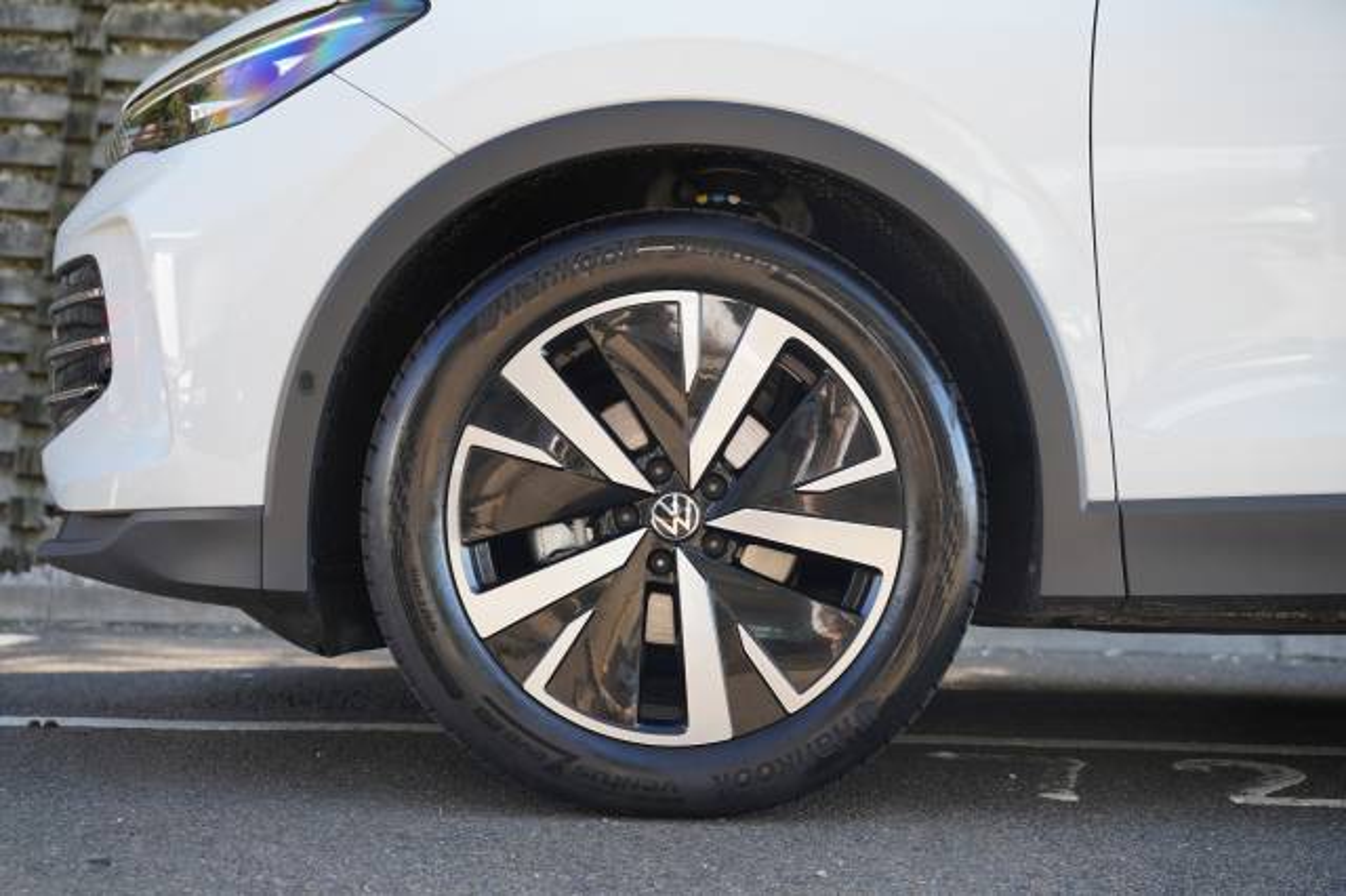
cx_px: 673
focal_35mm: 42
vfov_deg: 32.0
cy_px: 448
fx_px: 1562
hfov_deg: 46.6
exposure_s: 1/60
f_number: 4
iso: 125
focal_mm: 41.8
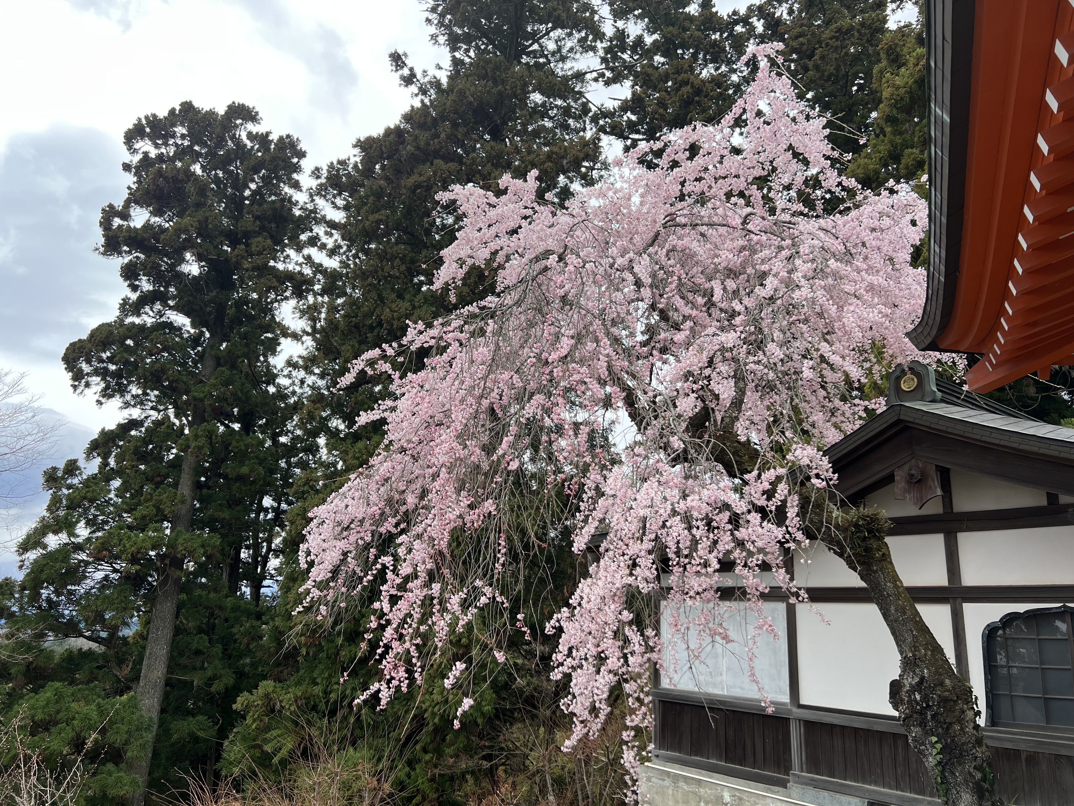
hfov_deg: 67.3
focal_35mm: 26
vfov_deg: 53.1
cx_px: 537
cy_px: 403
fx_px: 807
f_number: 1.5
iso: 50
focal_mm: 5.7
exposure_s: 1/1361
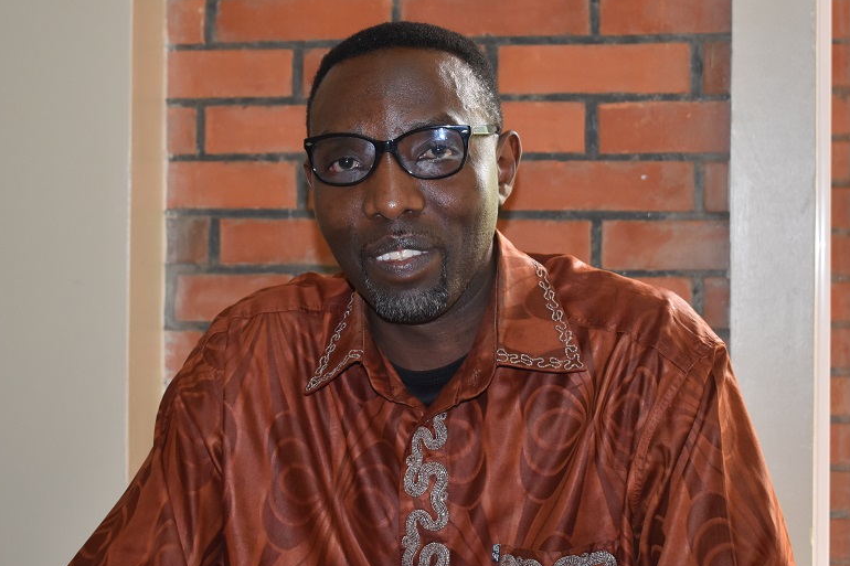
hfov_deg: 27.3
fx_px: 1747
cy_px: 241
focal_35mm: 74
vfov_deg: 18.4
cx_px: 363
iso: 800
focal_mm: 38
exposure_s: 1/80
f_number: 4.8
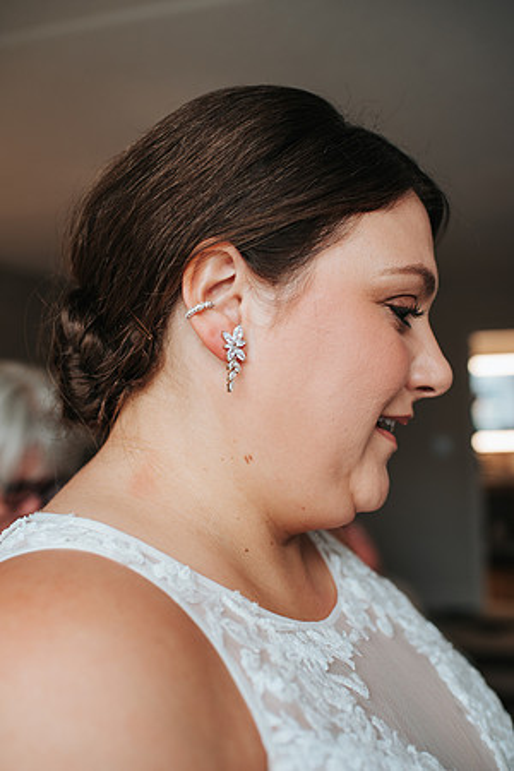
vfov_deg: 54.4
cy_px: 386
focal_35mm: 35
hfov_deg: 37.9
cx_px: 257
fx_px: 750
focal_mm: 35
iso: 450
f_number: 3.2
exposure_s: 1/200
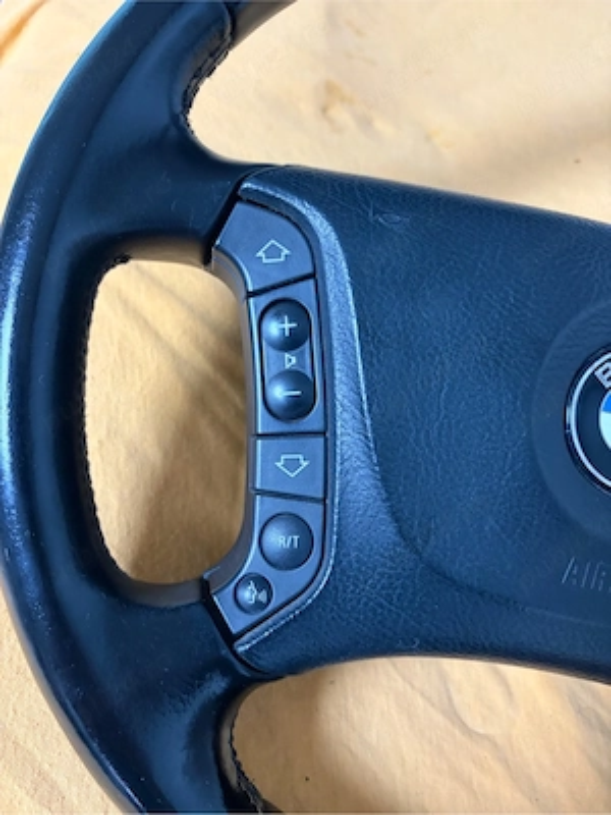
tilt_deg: -64.0
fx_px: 612
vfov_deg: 67.3
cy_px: 408
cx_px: 306
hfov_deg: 53.1
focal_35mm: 26
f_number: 1.6
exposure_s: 1/50
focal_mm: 5.96
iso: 400
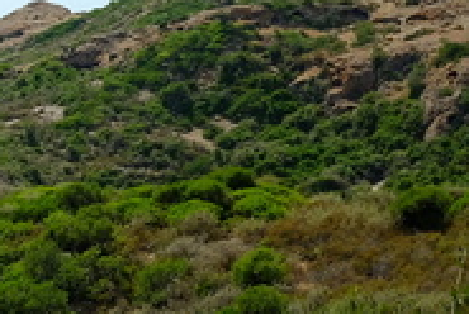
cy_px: 257
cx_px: -464
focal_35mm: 151
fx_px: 1970
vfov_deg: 9.1
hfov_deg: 12.1
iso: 200
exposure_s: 1/170
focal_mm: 23
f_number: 8
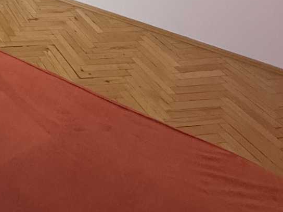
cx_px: -92
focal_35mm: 51
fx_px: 417
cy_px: -137
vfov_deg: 21.7
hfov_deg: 29.5
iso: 200
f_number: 2.2
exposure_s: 1/99
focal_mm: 2.22
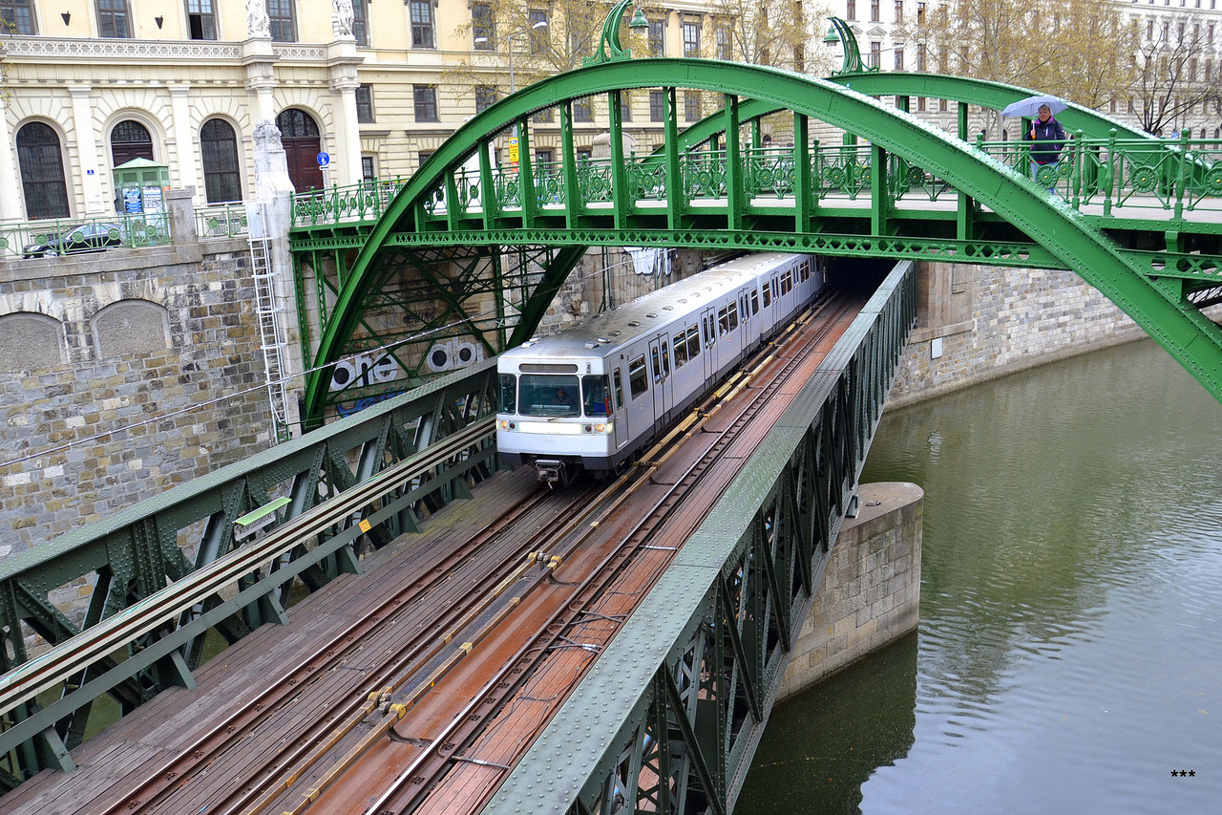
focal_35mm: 27
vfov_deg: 47.9
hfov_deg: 67.4
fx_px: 916
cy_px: 408
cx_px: 611
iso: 200
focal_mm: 18
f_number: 5.6
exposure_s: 1/125
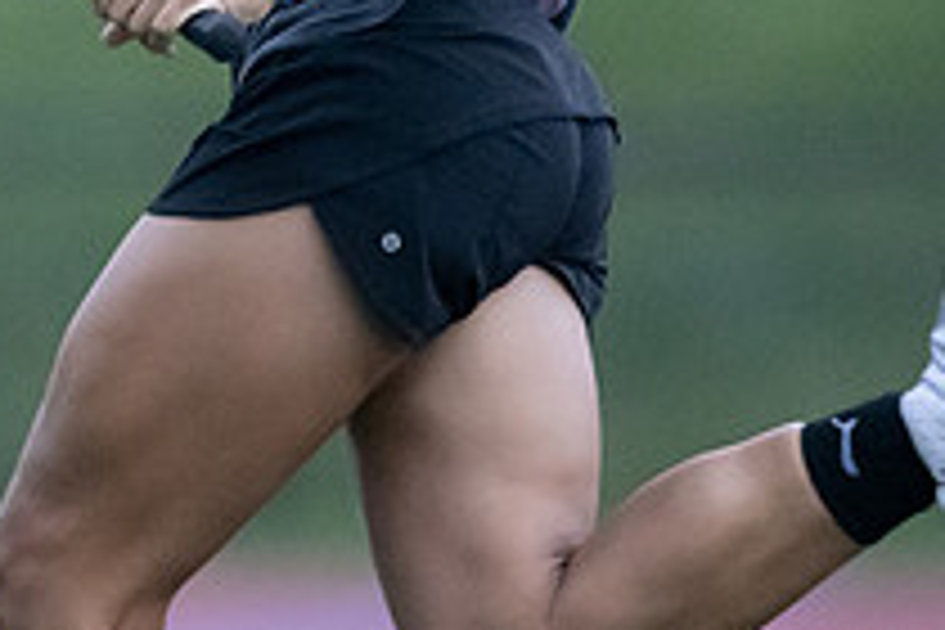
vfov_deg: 0.9
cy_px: -65
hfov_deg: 1.3
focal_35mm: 1581
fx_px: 41498
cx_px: -300
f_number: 2.8
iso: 16000
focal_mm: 400
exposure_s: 1/1000
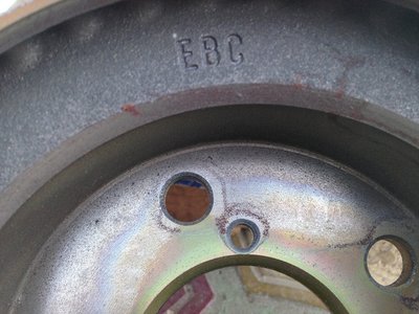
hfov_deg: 55.4
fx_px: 399
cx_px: 210
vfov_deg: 42.9
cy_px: 157
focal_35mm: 33
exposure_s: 1/20
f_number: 2.4
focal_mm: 4.12
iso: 125
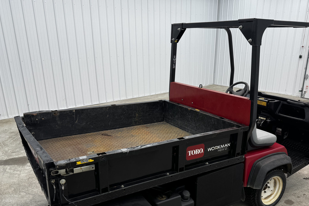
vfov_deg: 40.4
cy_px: 144
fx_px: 275
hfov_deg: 58.6
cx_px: 168
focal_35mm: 32
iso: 100
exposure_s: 1/120
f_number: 1.78
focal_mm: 6.76
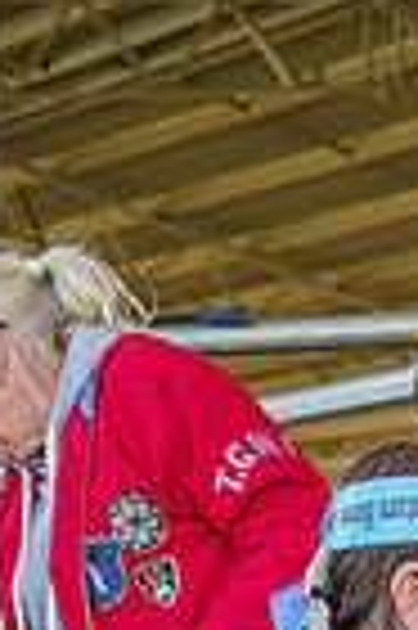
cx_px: 364
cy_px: 986
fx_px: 2811
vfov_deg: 12.1
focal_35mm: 161
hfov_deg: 8.5
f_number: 5.6
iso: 1000
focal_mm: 50
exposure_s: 1/500
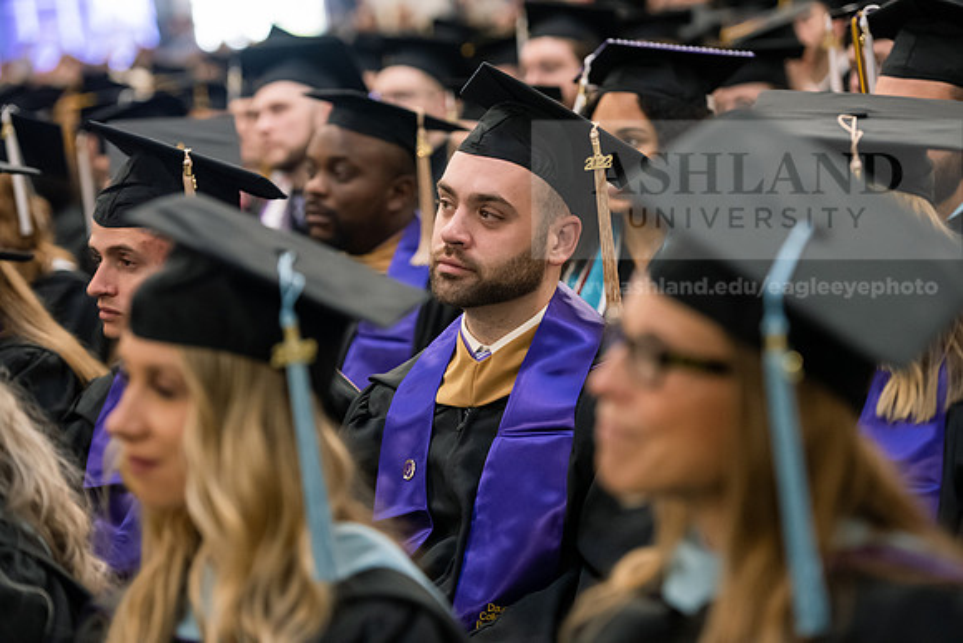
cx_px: 482
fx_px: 2997
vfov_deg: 12.2
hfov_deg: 18.3
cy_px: 322
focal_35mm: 112
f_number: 3.5
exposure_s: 1/200
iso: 3200
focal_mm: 112
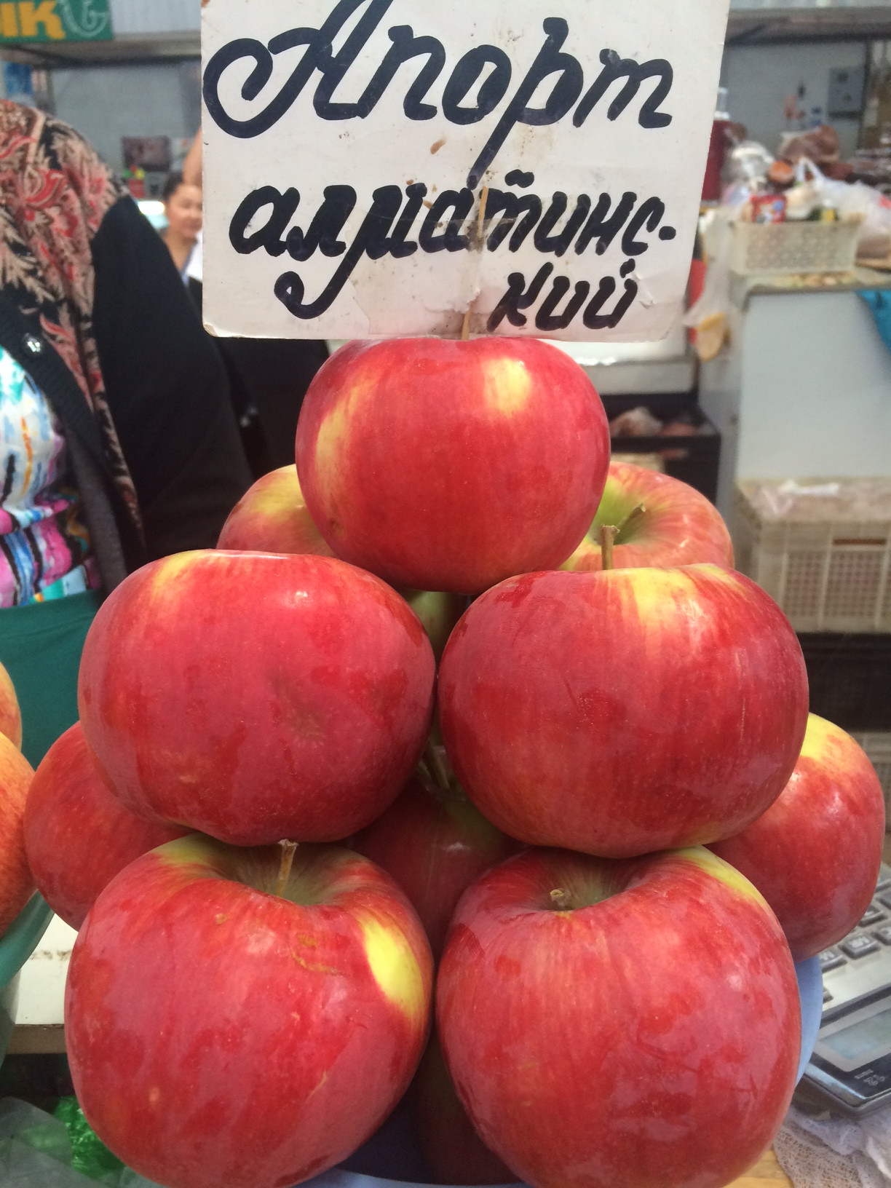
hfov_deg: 48.2
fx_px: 995
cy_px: 594
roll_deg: +1.9
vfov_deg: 61.7
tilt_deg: -22.7
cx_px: 446
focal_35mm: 29
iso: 64
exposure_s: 1/33
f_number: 2.2
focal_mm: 4.15
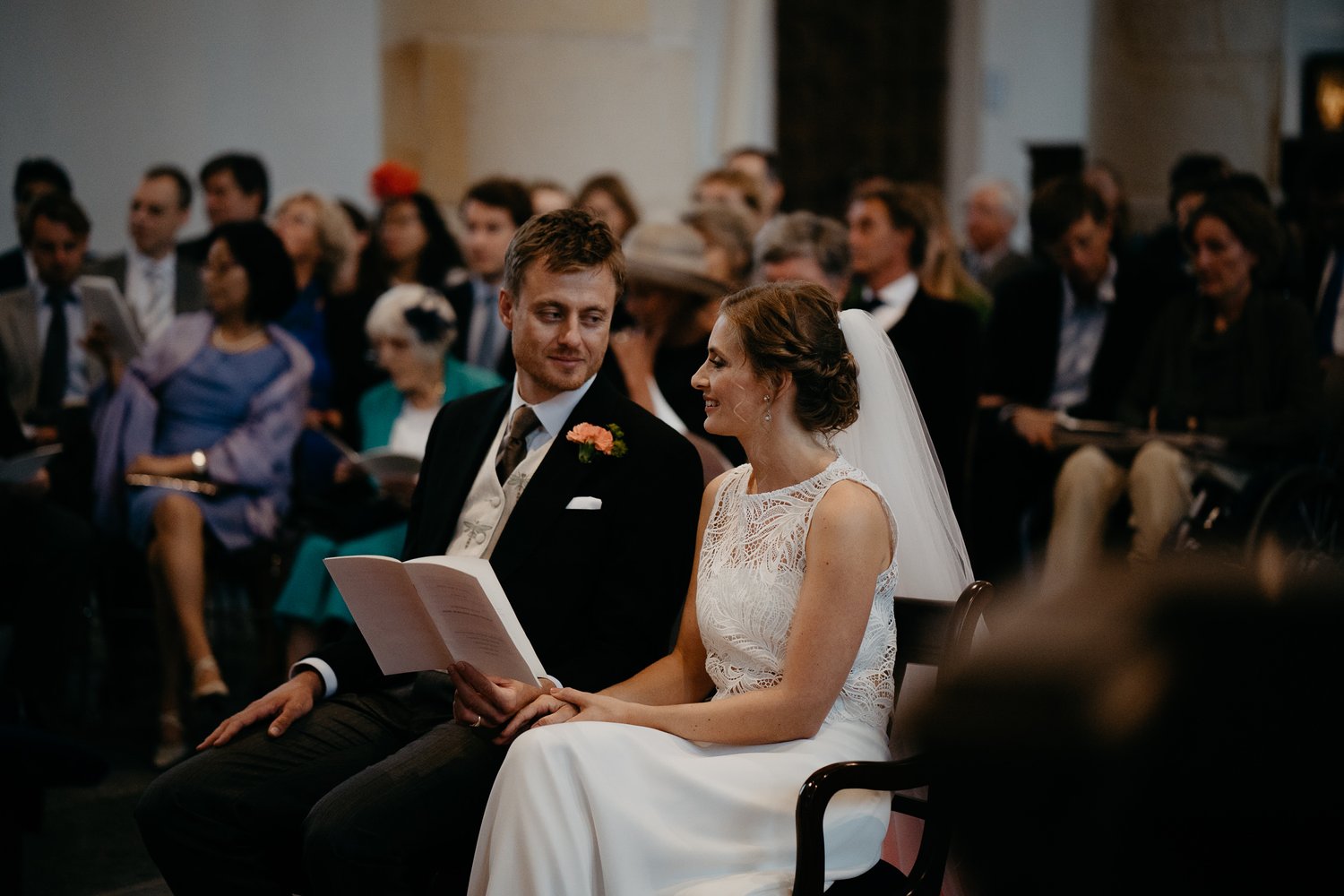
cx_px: 672
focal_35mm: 85
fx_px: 3173
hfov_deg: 23.9
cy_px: 448
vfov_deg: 16.1
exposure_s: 1/400
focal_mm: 85
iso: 1250
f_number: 1.8
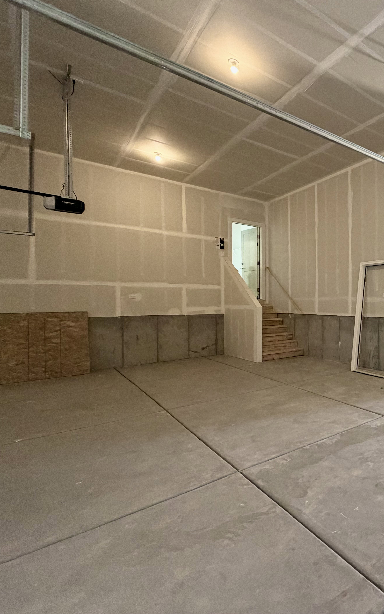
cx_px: 397
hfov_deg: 47.7
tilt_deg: -1.2
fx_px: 335
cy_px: 306
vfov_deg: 85.1
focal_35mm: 20
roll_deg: +0.0
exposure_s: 1/77
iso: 320
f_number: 2.2
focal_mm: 2.22
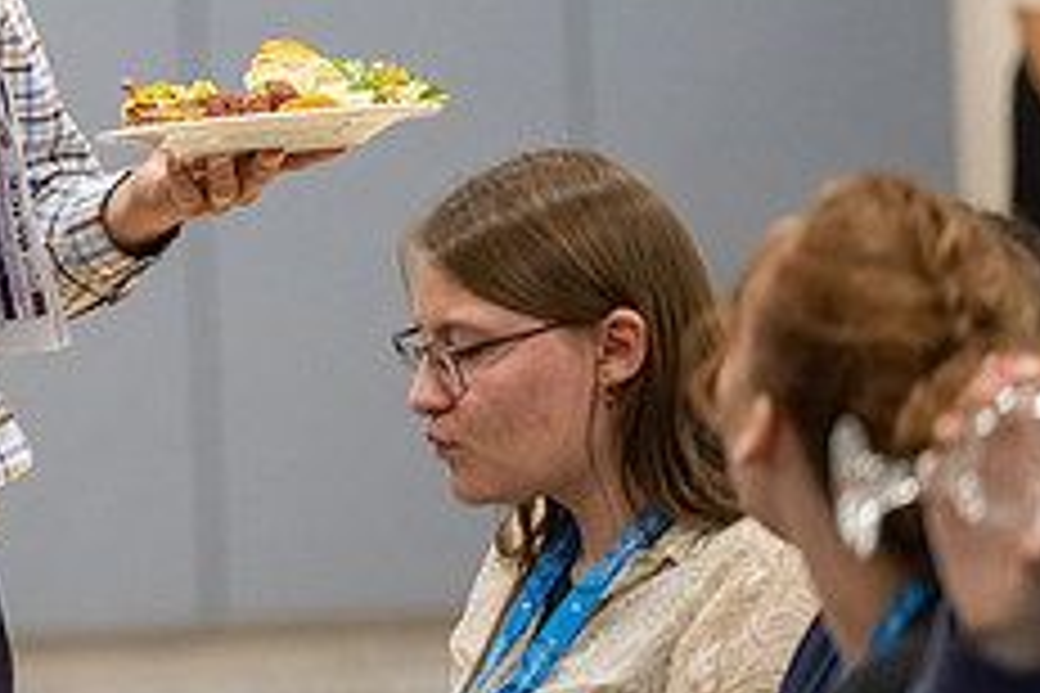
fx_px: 11266
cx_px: -162
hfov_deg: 5.3
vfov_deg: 3.5
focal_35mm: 390
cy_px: 56
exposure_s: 1/250
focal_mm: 155
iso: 2500
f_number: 2.8
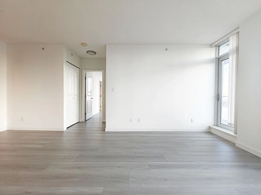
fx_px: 106
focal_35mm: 14
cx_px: 130
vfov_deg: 85.7
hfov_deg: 102.1
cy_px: 98
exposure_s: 1/100
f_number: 2.2
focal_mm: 2.59
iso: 327
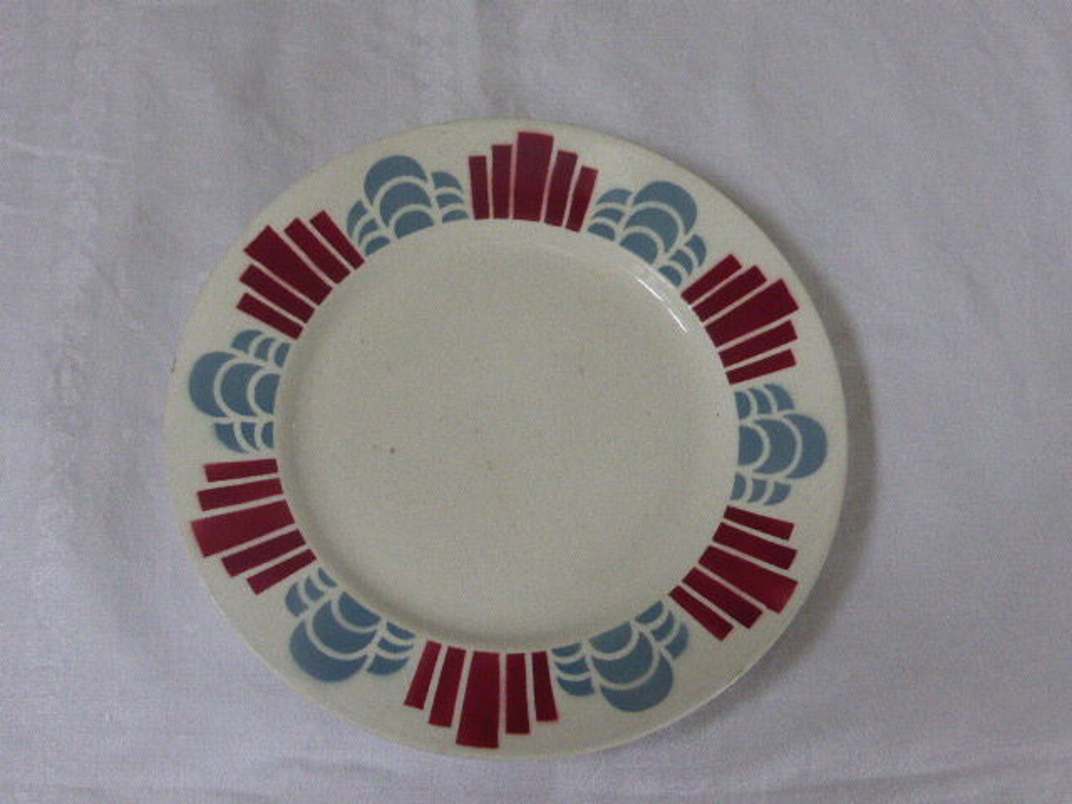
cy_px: 402
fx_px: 1332
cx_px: 536
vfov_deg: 33.6
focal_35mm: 43
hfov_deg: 43.9
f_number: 3.9
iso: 800
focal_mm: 7.4
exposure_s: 1/250
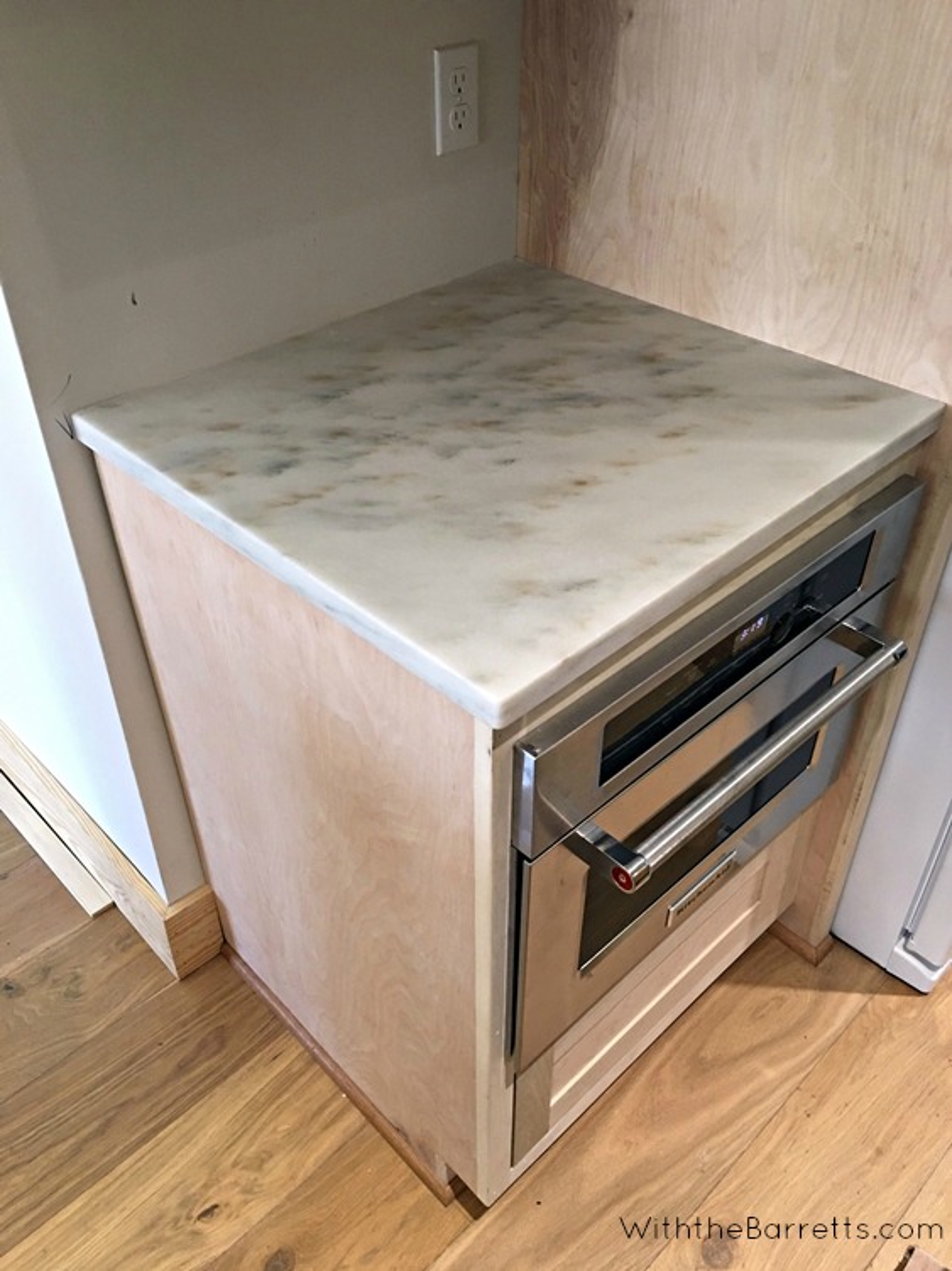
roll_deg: +0.9
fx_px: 1064
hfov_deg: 48.2
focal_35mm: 29
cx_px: 476
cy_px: 636
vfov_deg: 61.7
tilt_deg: -38.1
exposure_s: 1/15
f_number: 2.2
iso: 50
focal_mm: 4.15
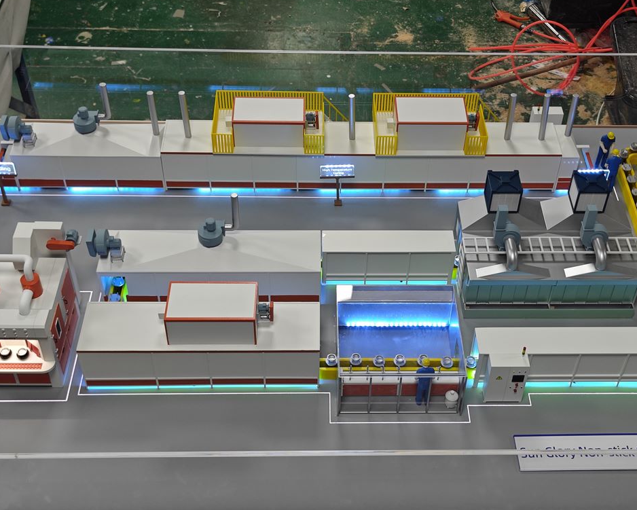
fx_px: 924
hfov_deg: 38.0
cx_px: 346
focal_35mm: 49
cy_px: 251
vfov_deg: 30.9
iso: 250
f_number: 1.9
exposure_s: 1/100
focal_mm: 8.7
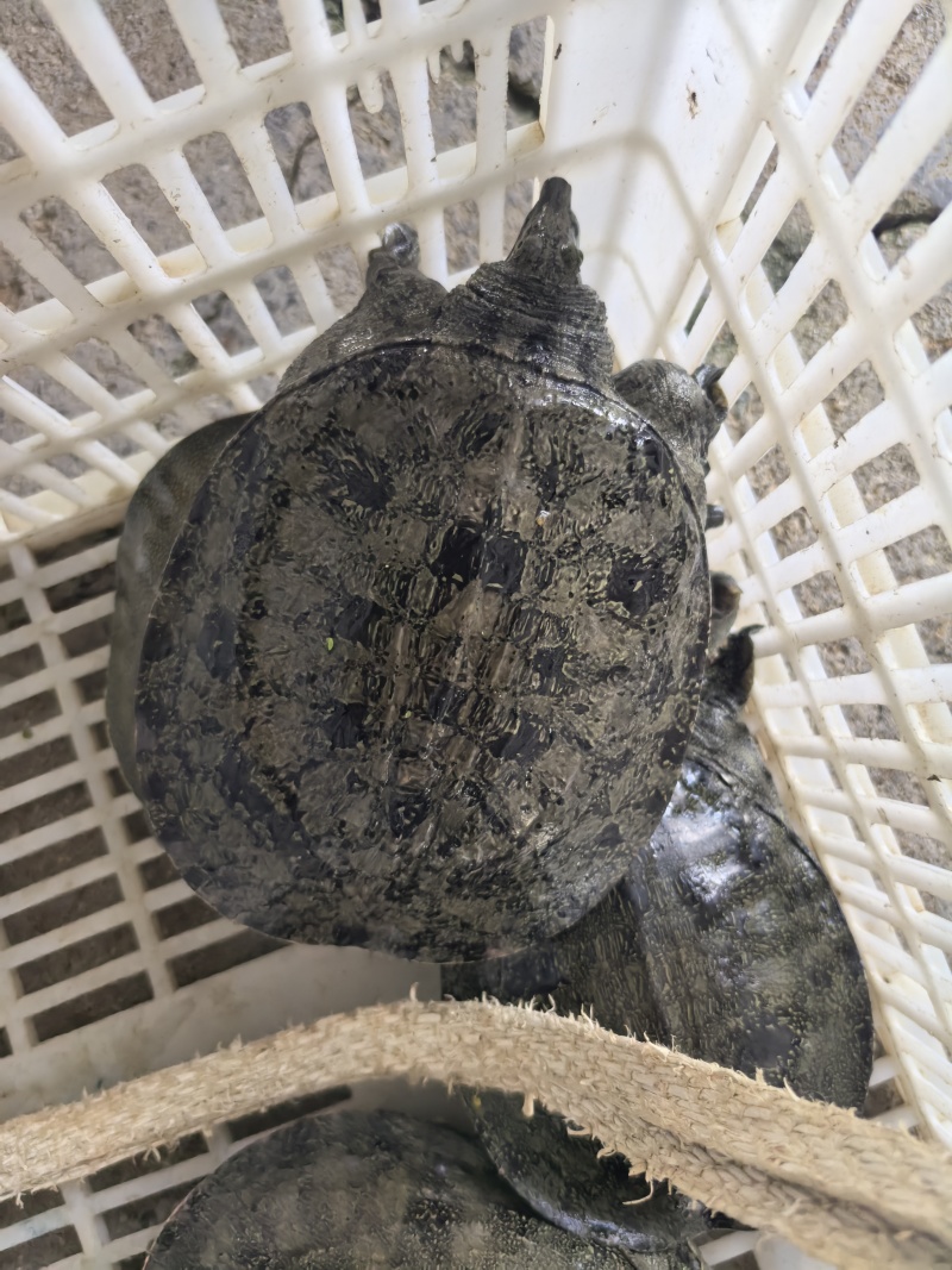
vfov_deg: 71.6
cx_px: 476
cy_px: 635
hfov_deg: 56.8
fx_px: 880
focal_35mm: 24
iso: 640
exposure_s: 1/1019
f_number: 1.4
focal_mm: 5.75
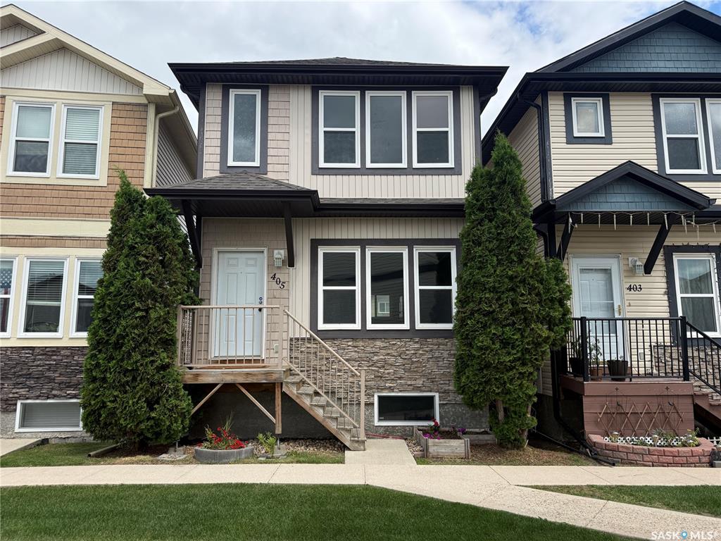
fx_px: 500
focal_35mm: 24
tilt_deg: +9.9
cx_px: 360
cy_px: 270
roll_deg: -0.2
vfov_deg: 56.8
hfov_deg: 71.6
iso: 100
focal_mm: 6.76
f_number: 1.78
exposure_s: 1/3279
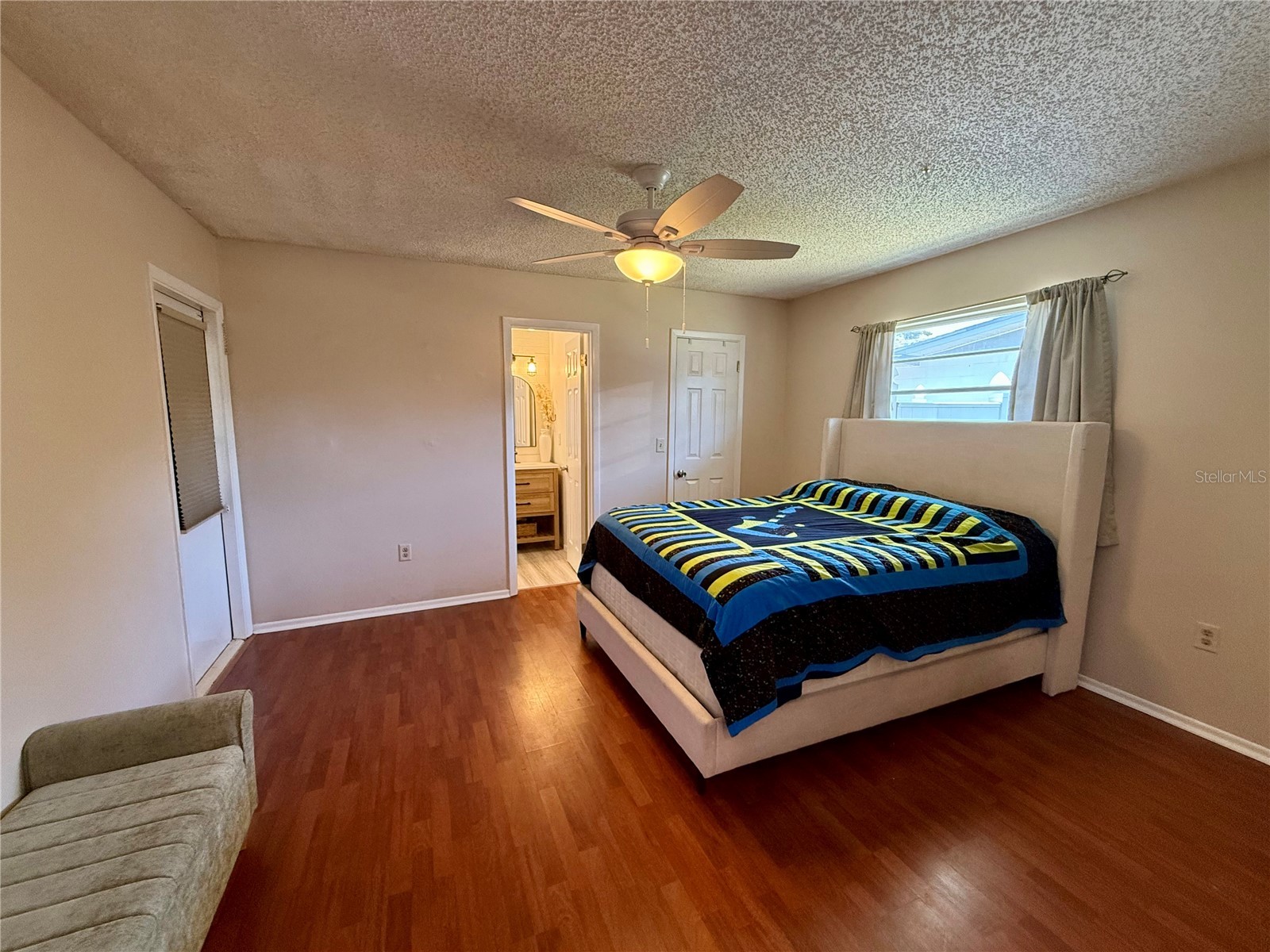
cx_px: 635
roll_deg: -0.2
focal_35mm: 14
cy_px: 476
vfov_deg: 85.7
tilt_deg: -7.4
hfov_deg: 102.1
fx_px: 514
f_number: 2.2
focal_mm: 2.22
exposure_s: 1/120
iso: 400
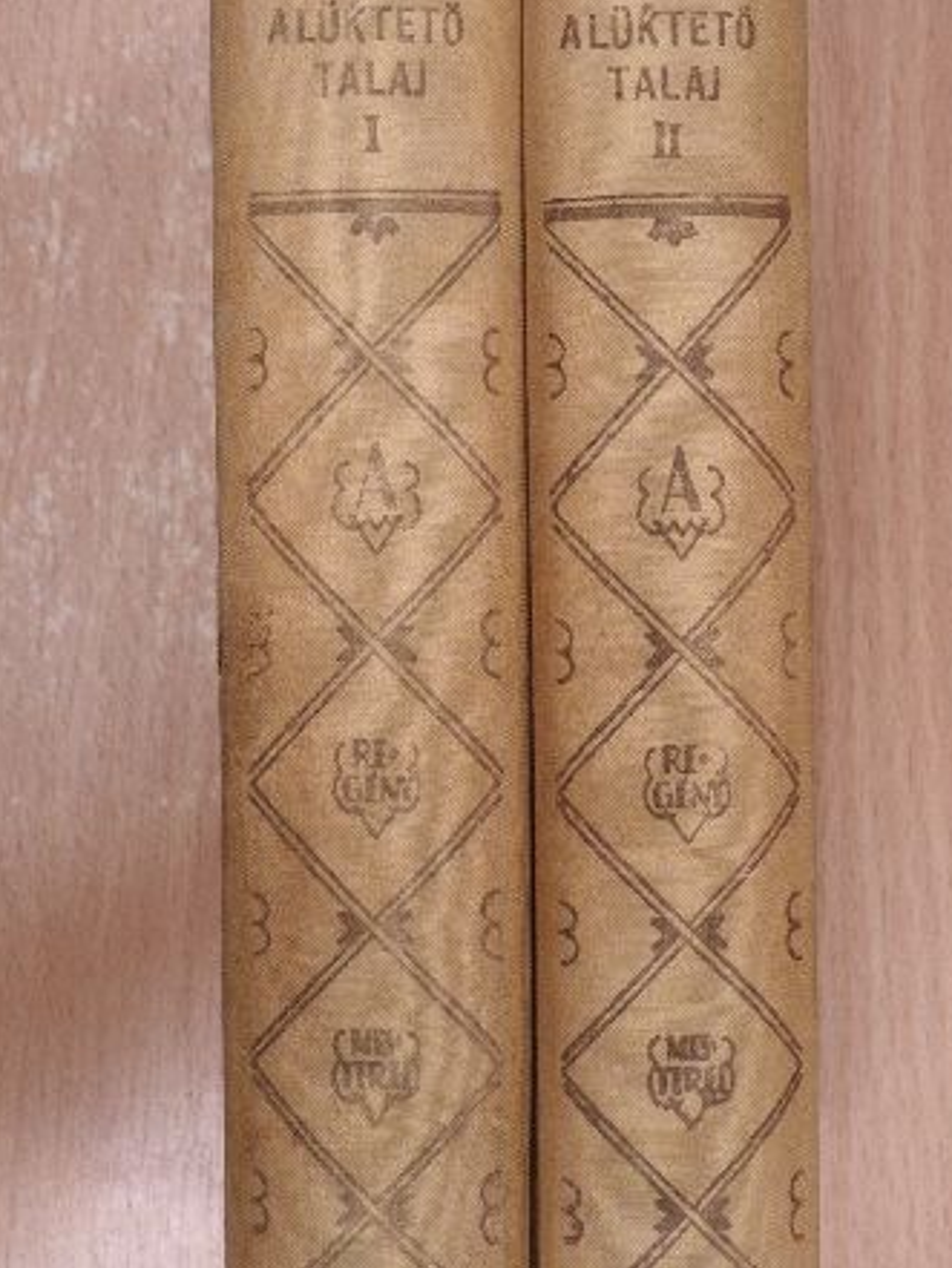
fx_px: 3189
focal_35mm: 87
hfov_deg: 17.0
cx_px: 535
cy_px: 587
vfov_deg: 22.5
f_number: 4.2
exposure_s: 1/30
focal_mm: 10.7
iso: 200
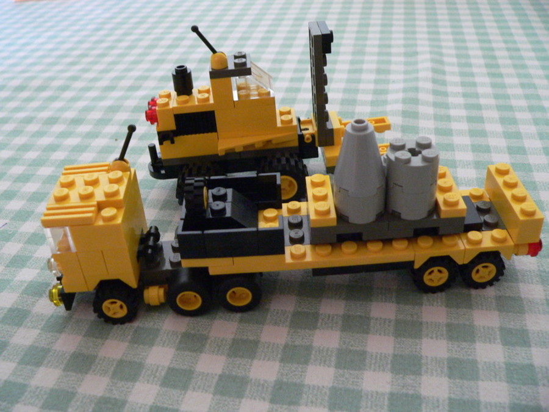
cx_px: 274
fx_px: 571
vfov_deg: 39.7
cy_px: 206
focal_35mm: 36
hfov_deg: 51.4
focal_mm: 6
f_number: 2.8
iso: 400
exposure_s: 1/15
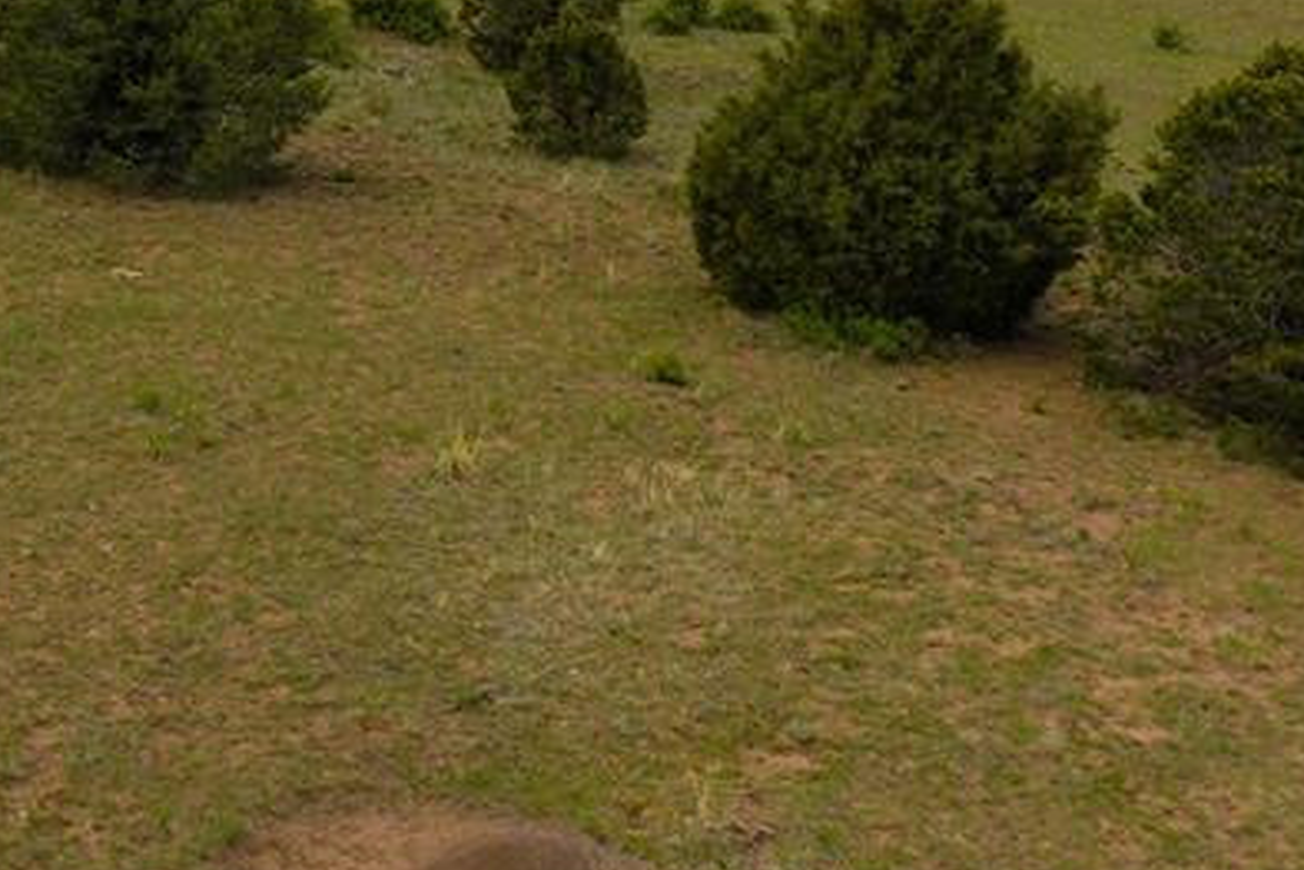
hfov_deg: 26.3
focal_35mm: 73
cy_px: -186
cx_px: 10
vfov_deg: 17.7
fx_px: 2644
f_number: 4
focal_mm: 10.26
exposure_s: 1/100
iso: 100
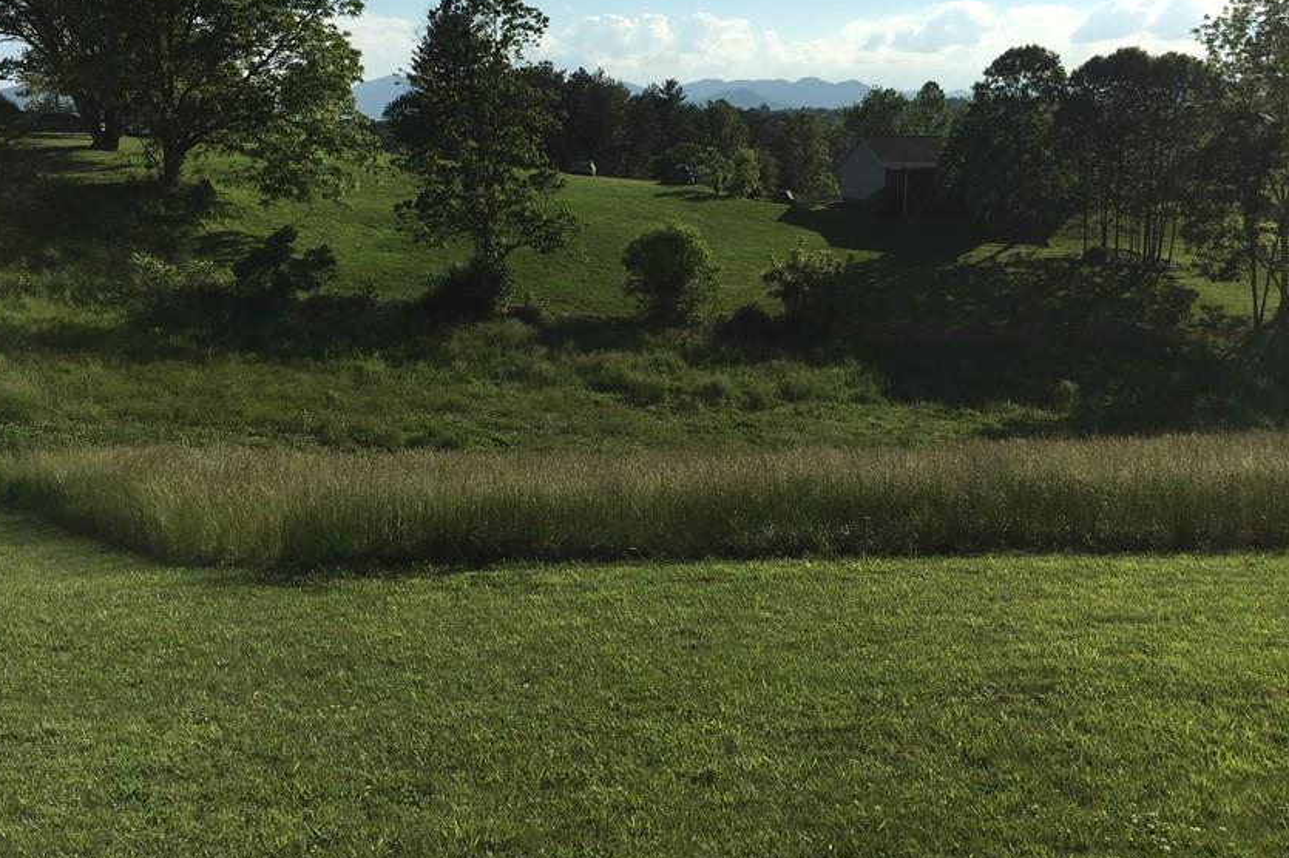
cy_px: 323
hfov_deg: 51.9
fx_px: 1324
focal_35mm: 37
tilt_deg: -6.1
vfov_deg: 35.7
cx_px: 673
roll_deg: +1.3
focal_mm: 4.15
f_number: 2.2
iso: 25
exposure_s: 1/3497
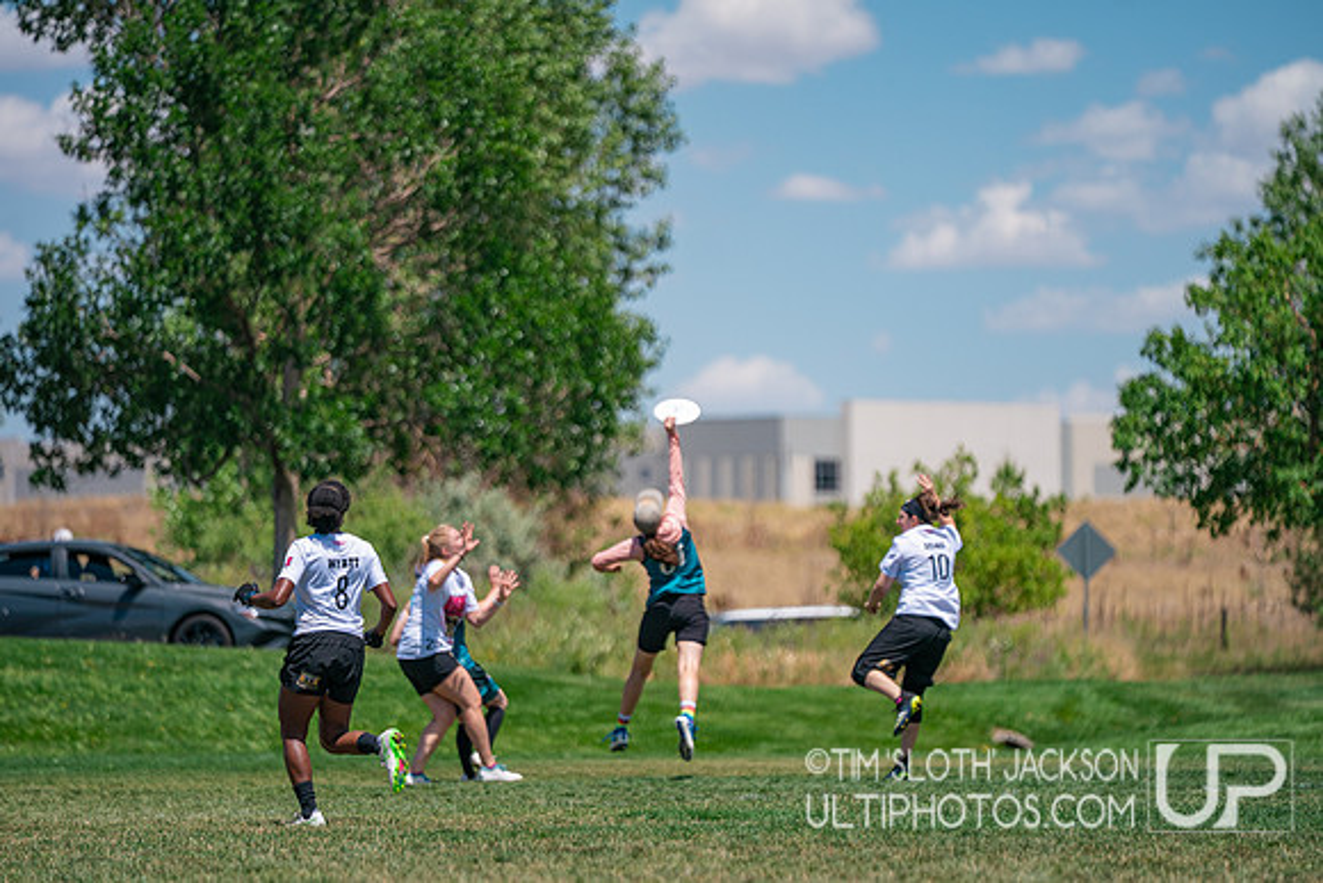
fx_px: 7351
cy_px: 442
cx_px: 662
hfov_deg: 10.3
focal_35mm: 200
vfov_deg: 6.9
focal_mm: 200
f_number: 2.8
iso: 200
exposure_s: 1/4000
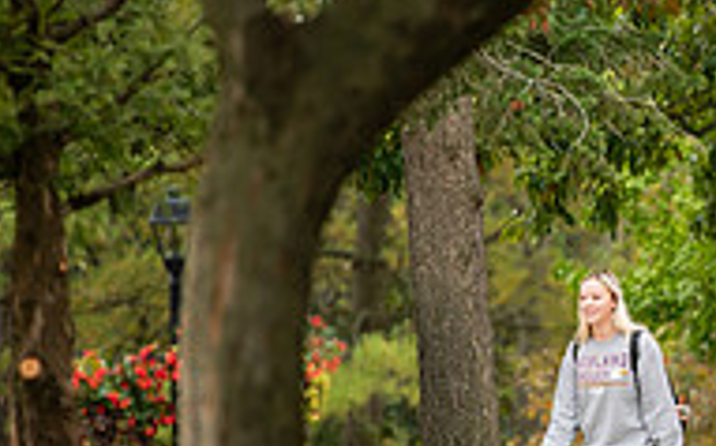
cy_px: 279
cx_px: 683
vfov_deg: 2.1
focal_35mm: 633
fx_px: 12341
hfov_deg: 3.3
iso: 200
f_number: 3.2
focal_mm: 200
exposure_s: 1/250
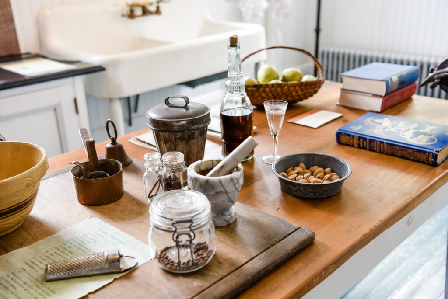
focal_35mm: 40
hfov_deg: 48.4
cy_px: 150
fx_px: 498
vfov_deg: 33.4
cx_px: 224
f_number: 4
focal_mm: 40
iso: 400
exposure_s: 1/60
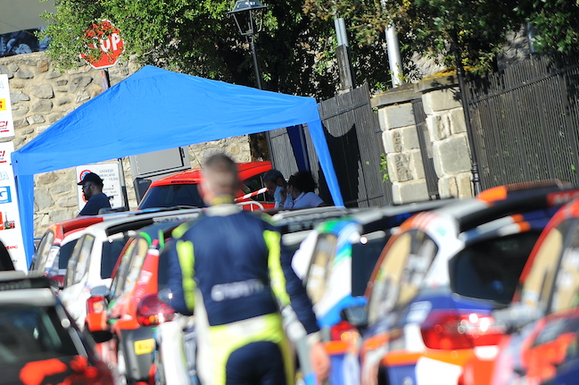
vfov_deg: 3.7
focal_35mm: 370
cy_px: 269
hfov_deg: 5.6
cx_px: 91
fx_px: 5943
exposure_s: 1/4000
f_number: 2.8
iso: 400
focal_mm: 200
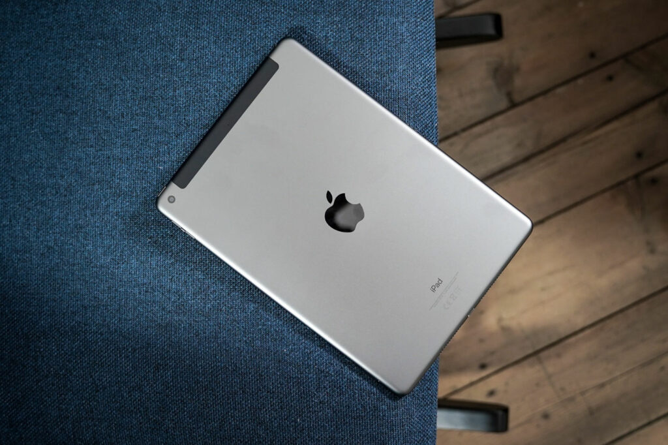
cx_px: 334
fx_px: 779
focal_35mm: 42
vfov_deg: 31.9
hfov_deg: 46.4
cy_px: 222
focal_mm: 28
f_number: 2.8
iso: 800
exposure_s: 1/15
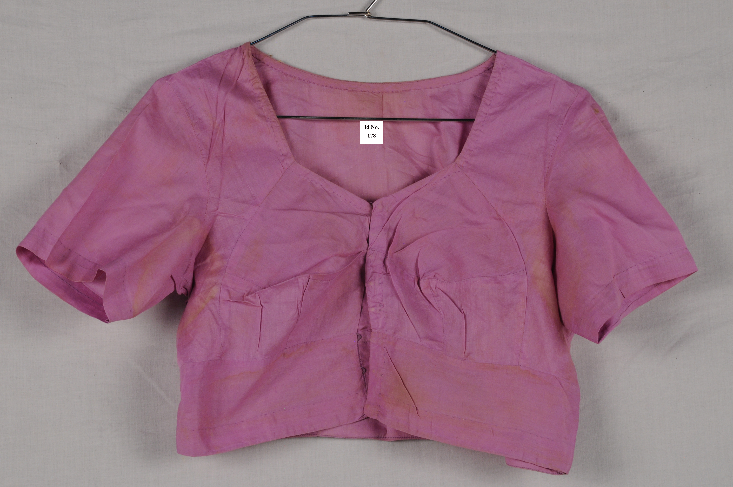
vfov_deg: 11.4
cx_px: 366
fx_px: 2440
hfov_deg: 17.1
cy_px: 244
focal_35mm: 120
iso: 400
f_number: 16
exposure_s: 1/10
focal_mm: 80
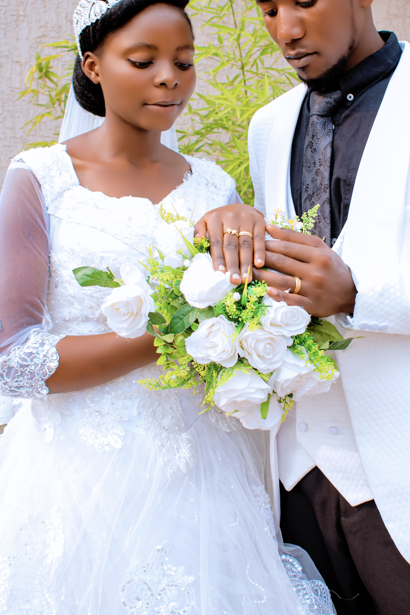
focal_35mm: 67
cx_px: 290
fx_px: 1141
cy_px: 275
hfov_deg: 20.3
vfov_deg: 30.2
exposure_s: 1/60
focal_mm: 29
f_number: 5.6
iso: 100
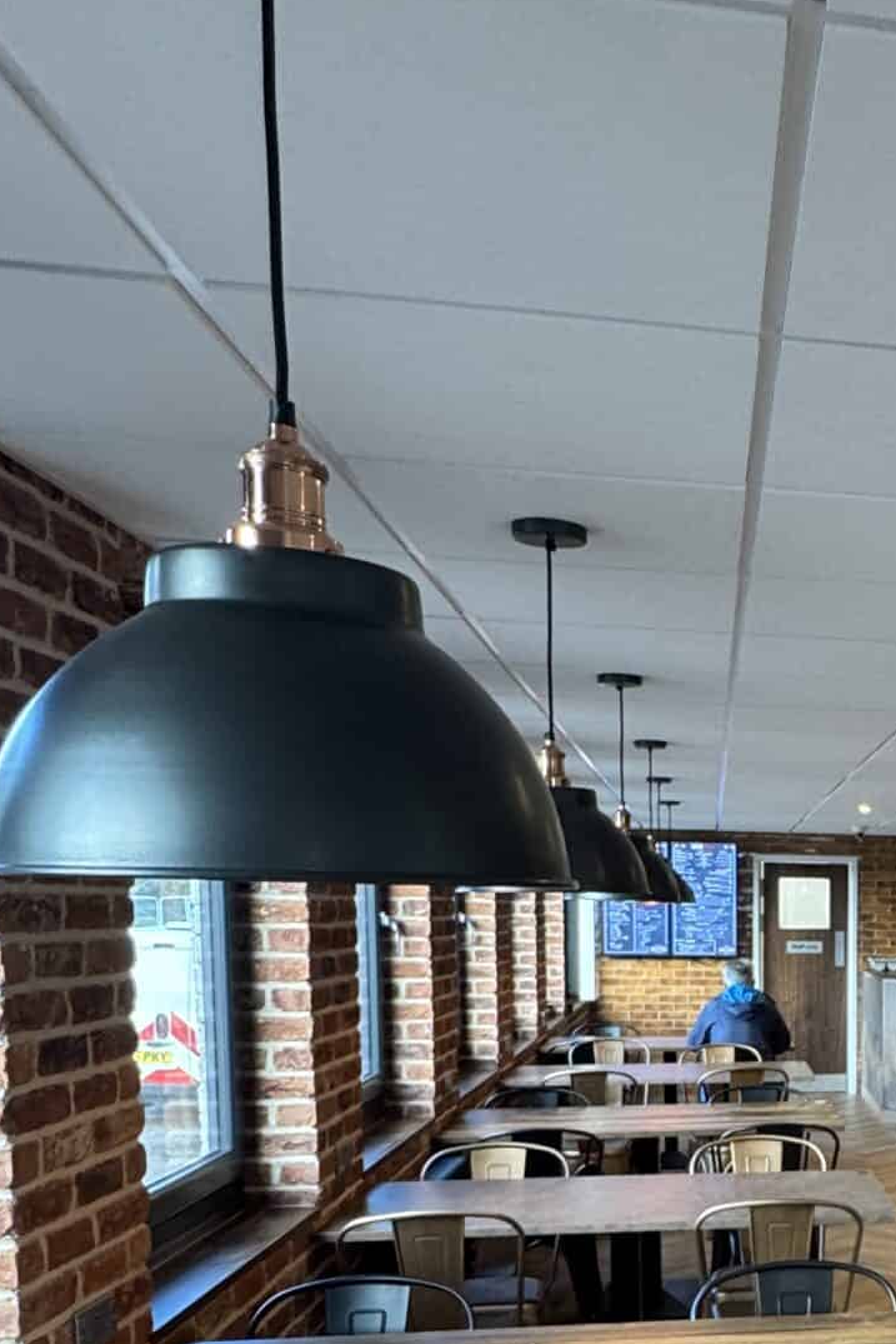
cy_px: 1051
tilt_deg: -5.3
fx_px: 1455
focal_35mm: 39
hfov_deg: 30.2
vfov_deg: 47.2
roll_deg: -1.4
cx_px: 1015
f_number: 2.2
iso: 200
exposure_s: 1/50
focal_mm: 2.22
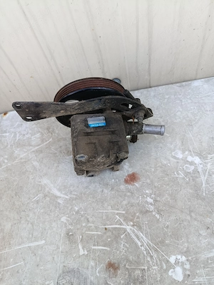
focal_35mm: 24
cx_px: 107
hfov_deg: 56.8
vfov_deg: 71.6
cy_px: 142
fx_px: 198
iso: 81
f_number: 1.7
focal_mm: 5.24
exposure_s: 1/100
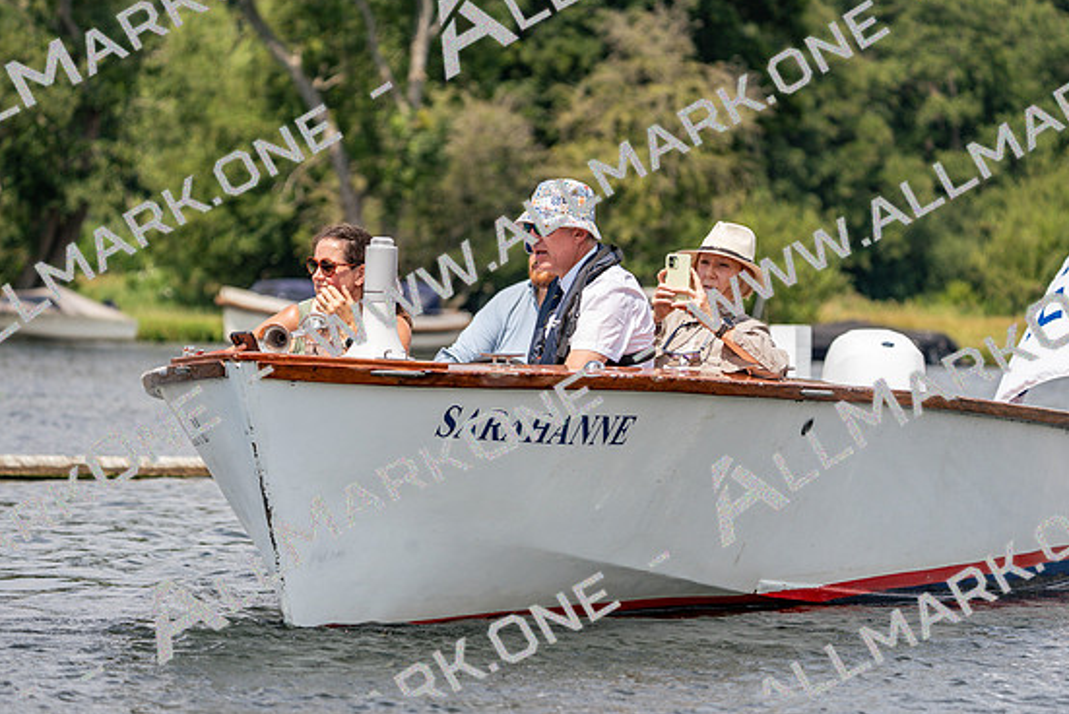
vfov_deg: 6.3
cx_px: 545
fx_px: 6536
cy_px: 364
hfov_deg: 9.4
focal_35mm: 220
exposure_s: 1/1600
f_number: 5.6
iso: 200
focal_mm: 209
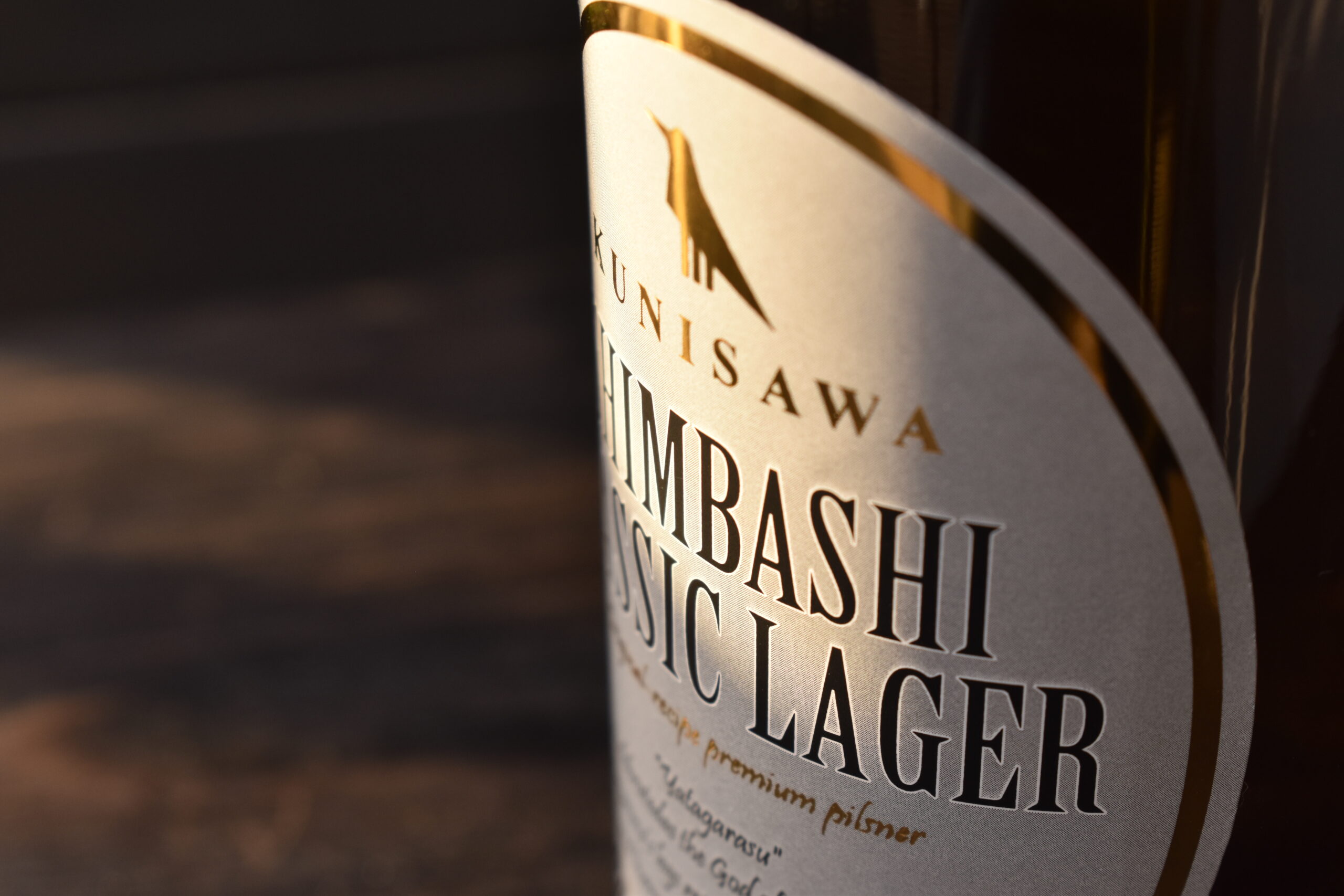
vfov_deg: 16.6
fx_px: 3080
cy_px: 448
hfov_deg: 24.6
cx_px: 672
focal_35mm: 82
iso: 400
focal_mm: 55
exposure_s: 1/125
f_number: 8
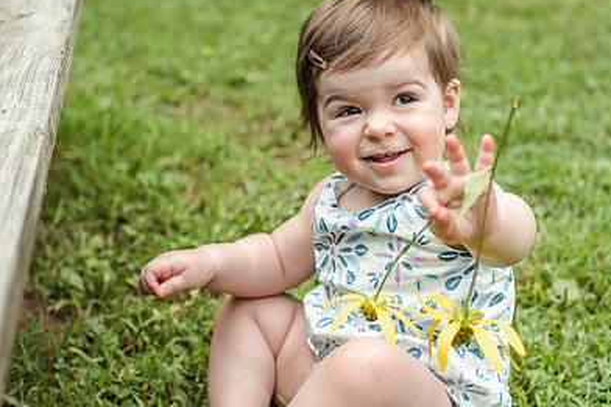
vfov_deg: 18.4
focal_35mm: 74
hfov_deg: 27.3
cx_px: 376
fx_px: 1255
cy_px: 235
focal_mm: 50
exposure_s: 1/1600
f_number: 3.5
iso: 640
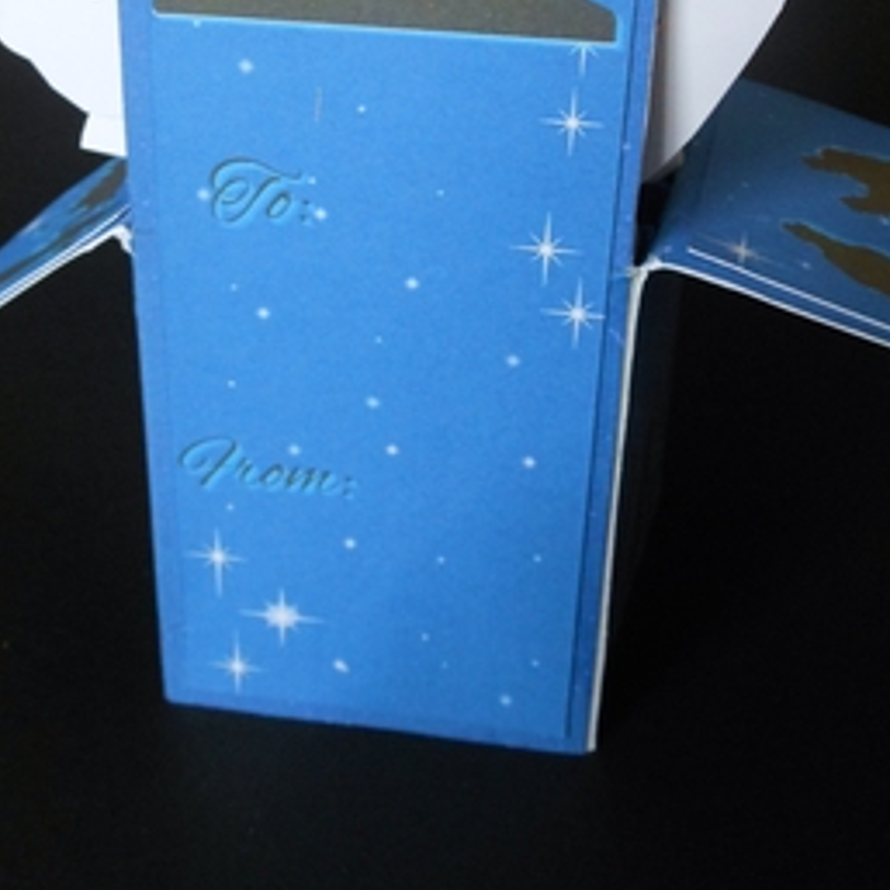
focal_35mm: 51
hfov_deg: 33.4
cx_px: 400
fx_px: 1484
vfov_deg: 32.2
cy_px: 139
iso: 400
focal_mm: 6
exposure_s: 1/20
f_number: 3.5
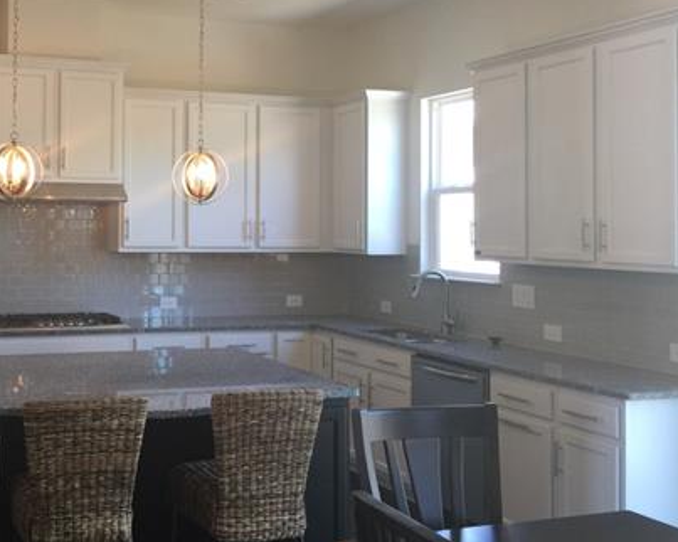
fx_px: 903
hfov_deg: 39.9
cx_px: 158
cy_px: 207
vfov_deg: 33.3
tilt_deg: +0.0
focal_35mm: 45
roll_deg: -0.8
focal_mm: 4.15
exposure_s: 1/30
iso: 40
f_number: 2.2
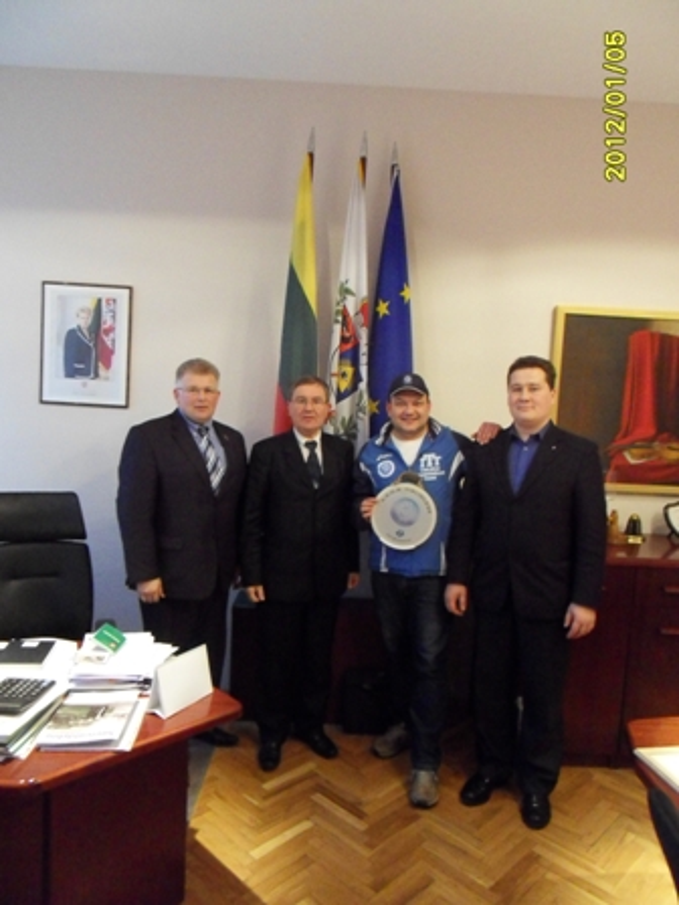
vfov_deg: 71.6
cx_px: 340
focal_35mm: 24
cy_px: 452
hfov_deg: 56.8
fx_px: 628
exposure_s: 1/15
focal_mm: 4.2
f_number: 3.3
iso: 640
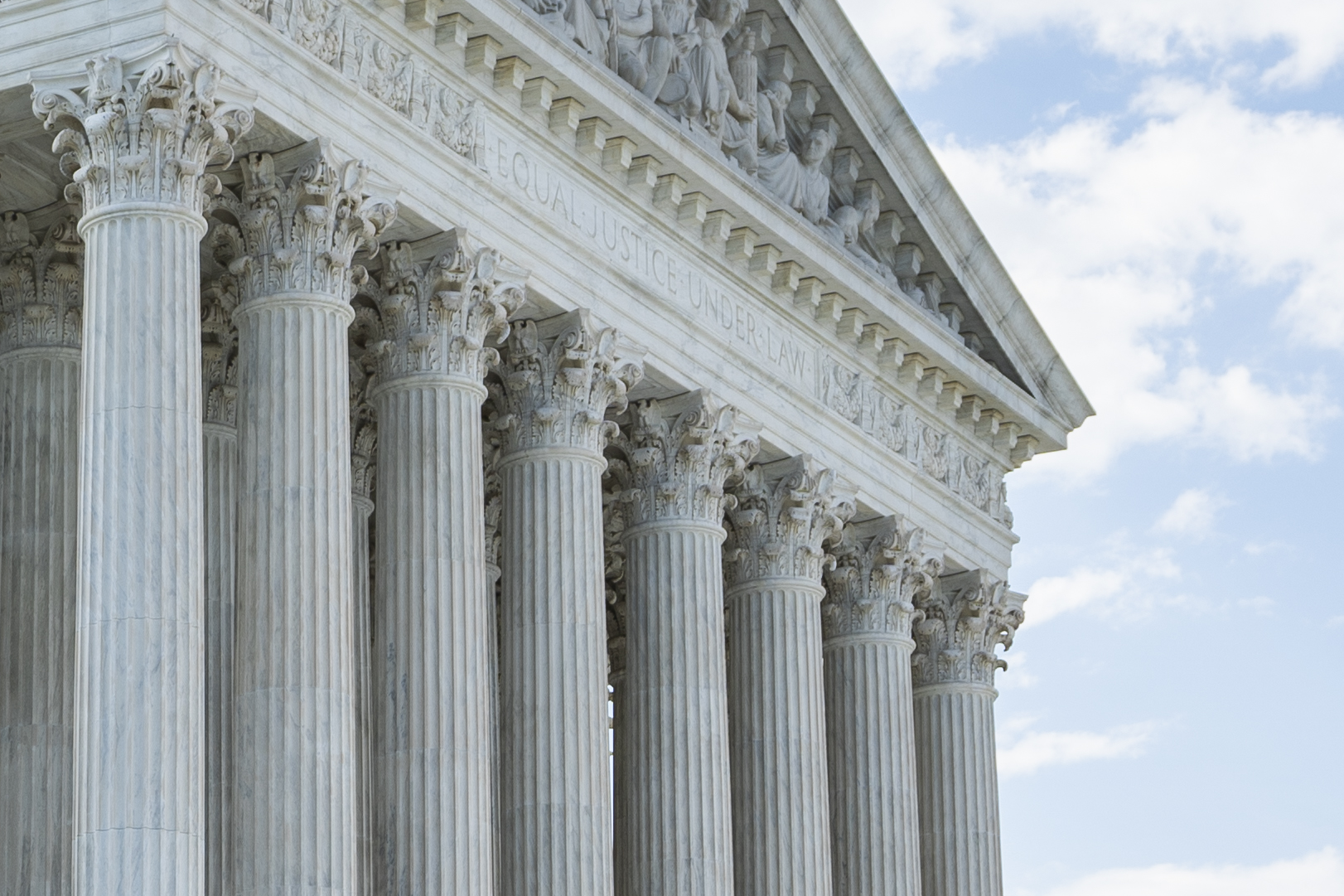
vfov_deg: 12.2
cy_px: 918
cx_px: -211
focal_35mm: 111
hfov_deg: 17.7
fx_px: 4143
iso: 100
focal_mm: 30
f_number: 4
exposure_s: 1/400
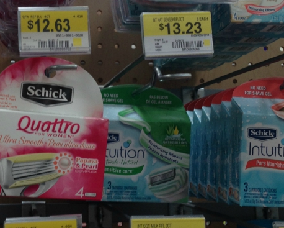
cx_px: 89
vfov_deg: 20.3
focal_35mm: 75
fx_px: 631
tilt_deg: +12.3
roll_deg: +0.7
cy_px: 66
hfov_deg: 25.2
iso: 50
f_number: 2.4
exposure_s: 1/30
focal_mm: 4.12
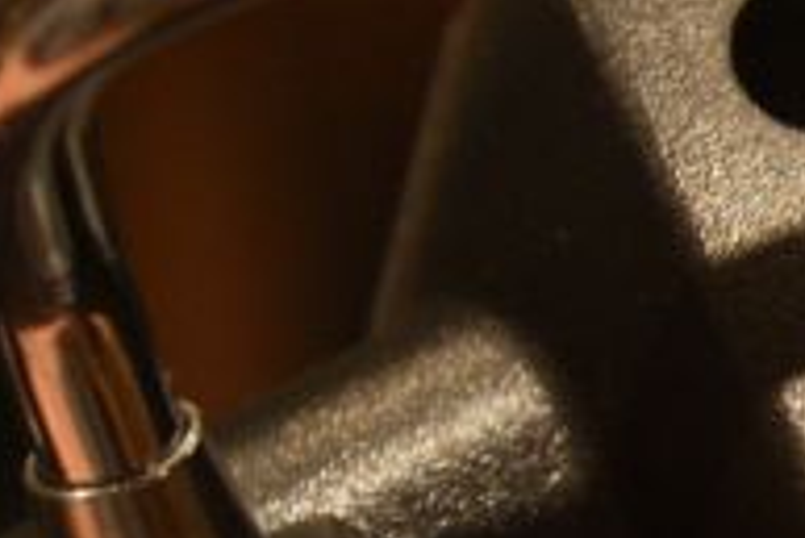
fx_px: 8884
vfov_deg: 3.5
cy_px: 419
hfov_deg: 5.1
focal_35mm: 397
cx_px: 1706
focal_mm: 50
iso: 400
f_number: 5.6
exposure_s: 1/8
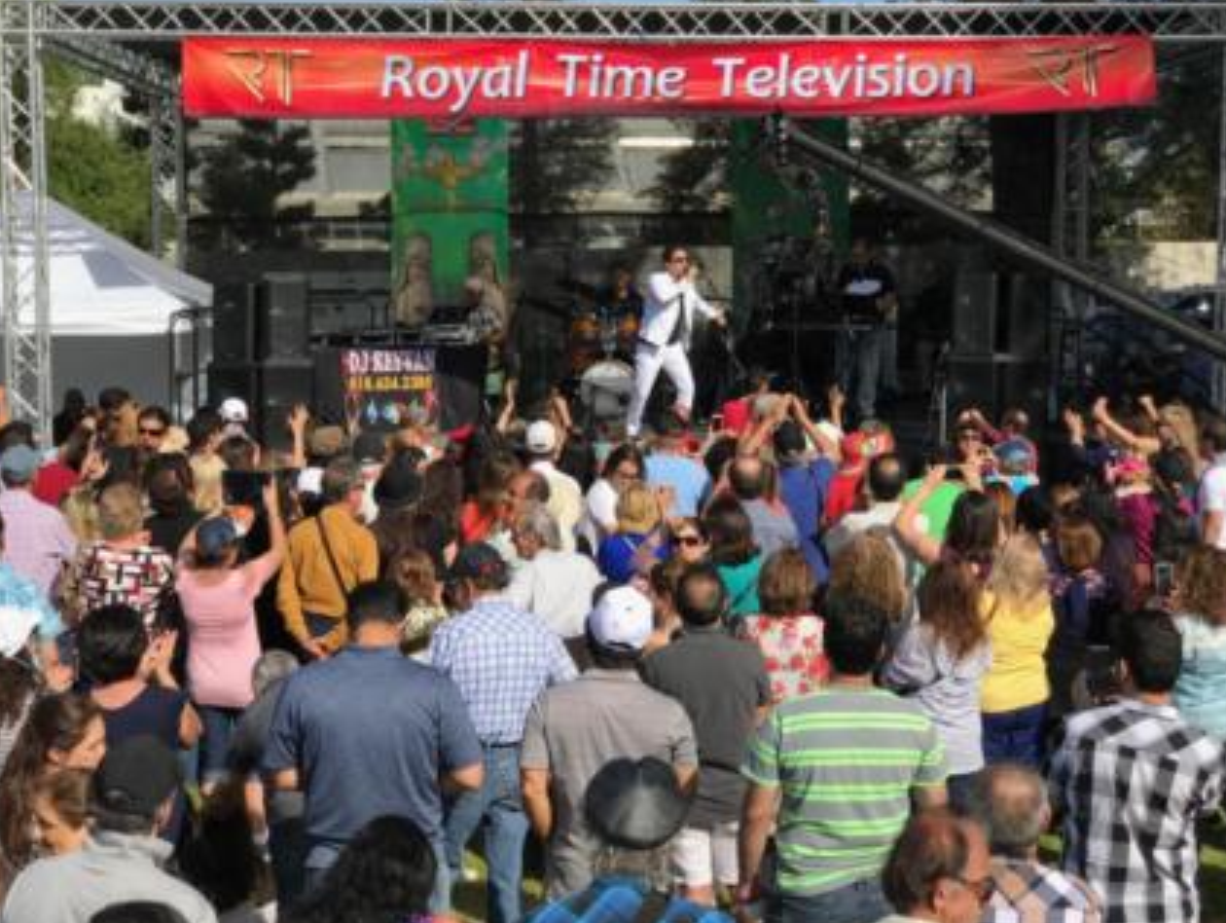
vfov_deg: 24.1
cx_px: 622
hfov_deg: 31.6
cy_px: 450
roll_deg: +0.4
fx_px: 2163
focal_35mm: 61
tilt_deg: -4.5
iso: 20
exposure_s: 1/791
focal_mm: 6.6
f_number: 2.8
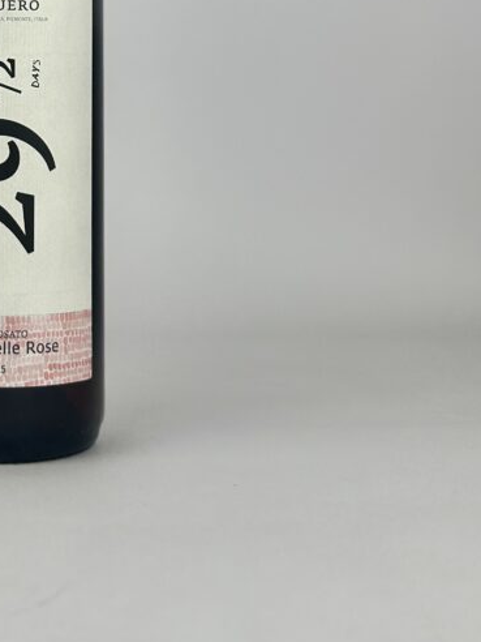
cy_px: 10
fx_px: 1927
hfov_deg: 13.9
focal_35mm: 104
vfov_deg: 18.4
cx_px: -38
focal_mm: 6.86
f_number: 1.78
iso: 80
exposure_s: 1/1289
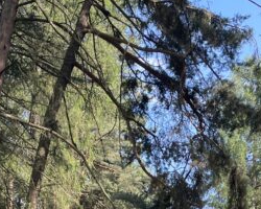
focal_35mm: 104
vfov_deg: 14.2
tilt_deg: +8.8
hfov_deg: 18.3
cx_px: 207
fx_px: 803
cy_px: 276
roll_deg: -4.7
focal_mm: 4.2
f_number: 1.6
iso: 32
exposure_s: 1/397
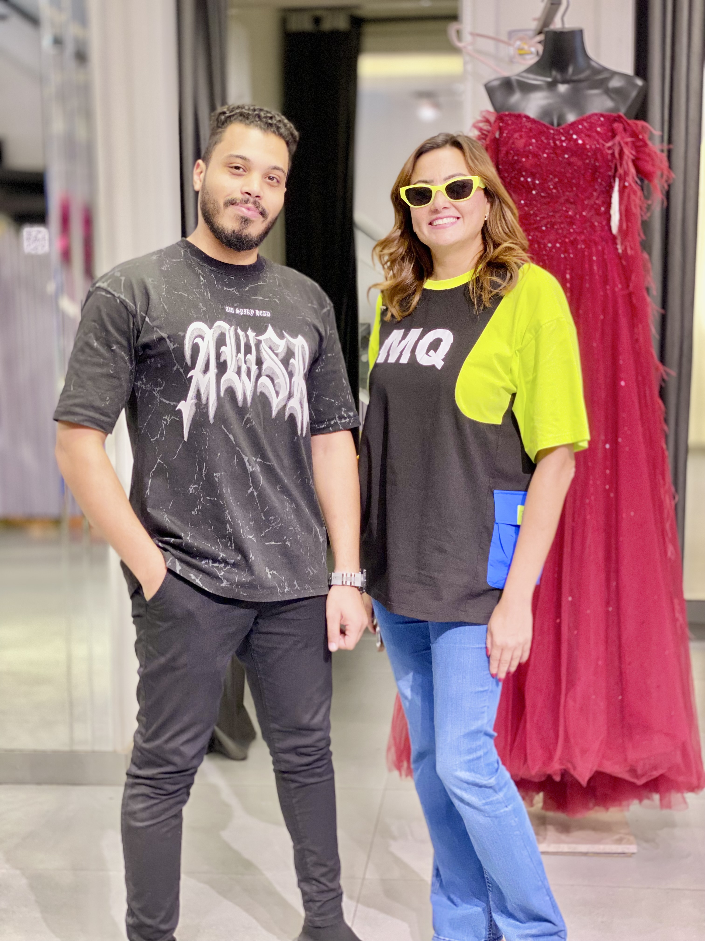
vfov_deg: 36.8
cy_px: 470
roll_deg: +0.1
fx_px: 1412
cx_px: 352
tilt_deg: -6.1
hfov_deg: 28.0
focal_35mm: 52
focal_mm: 6
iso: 200
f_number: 2
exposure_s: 1/100
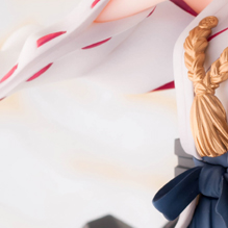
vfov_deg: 7.4
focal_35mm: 236
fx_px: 1762
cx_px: 214
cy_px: 75
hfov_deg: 7.4
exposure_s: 1/125
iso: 200
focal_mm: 55
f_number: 8
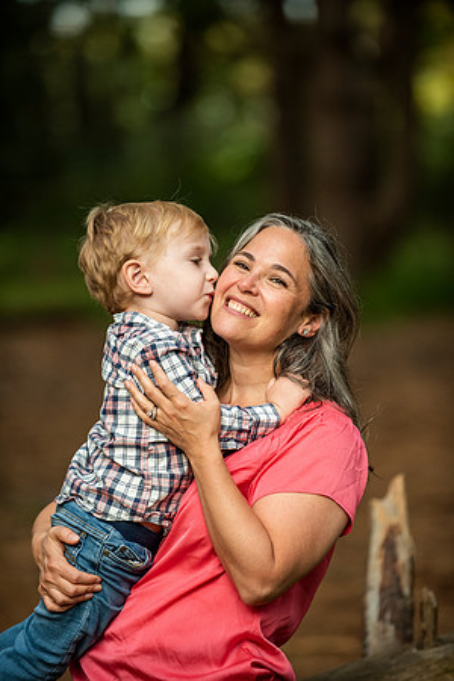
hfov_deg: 6.9
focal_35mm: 200
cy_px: 340
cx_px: 227
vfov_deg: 10.3
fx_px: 3783
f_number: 3.2
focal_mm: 200
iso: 1250
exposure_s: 1/200
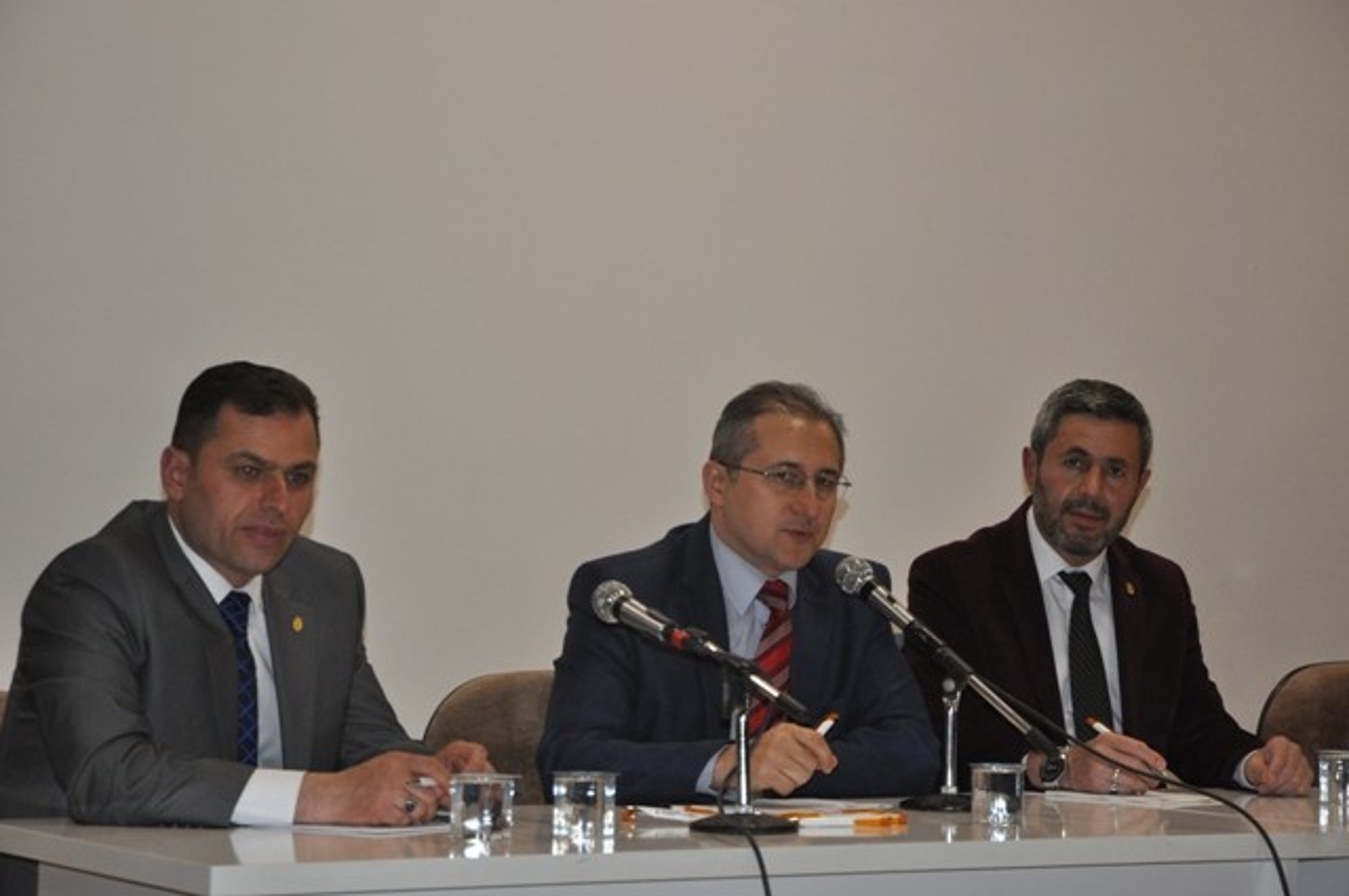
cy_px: 448
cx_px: 674
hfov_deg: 24.2
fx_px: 3144
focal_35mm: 84
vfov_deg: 16.2
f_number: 4.5
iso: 800
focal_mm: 56
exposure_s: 1/60
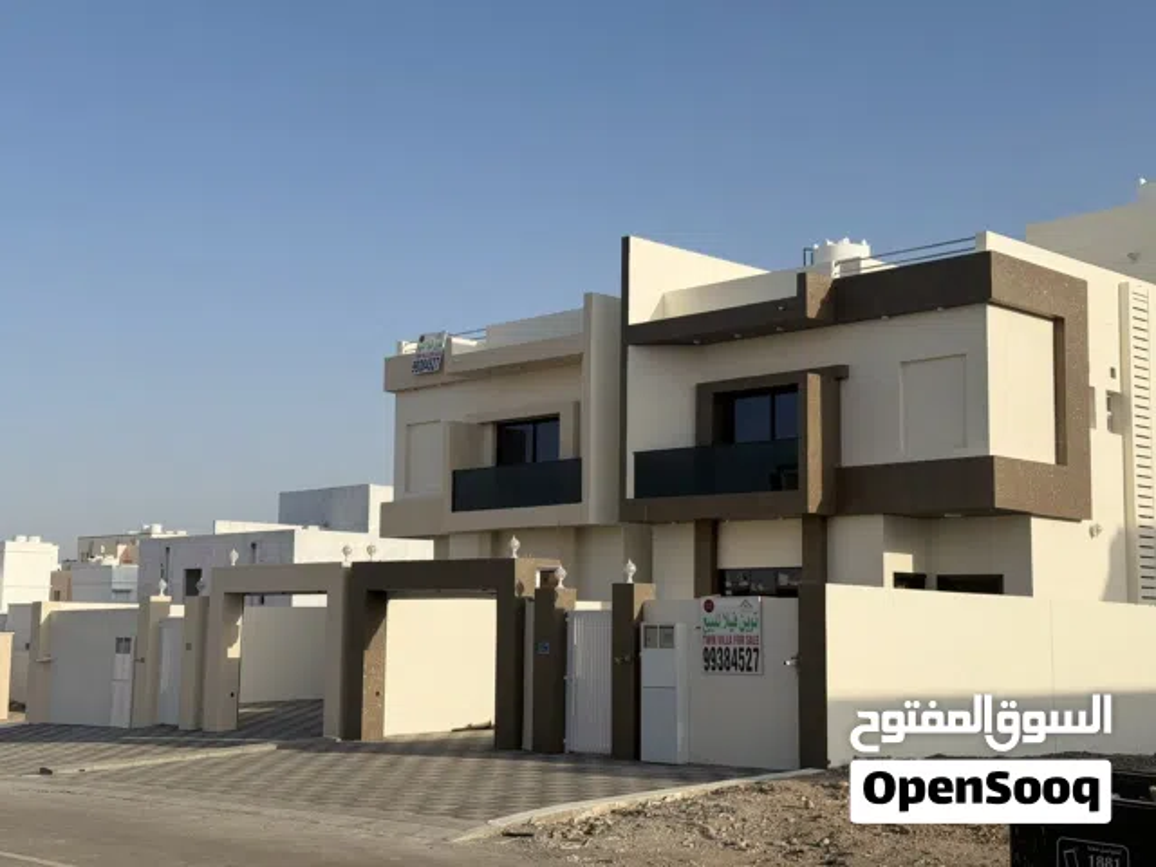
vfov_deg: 30.3
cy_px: 434
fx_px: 1603
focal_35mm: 48
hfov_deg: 39.7
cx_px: 578
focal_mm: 6.76
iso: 80
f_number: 1.78
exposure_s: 1/7143
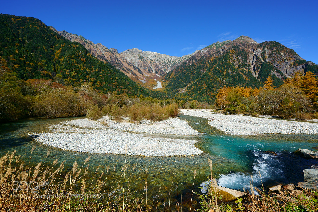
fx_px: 141
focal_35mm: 16
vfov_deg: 73.7
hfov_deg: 96.7
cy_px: 106
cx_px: 159
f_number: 6.3
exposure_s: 1/400
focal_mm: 16
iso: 100
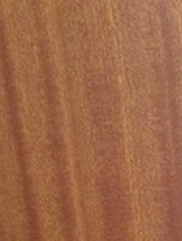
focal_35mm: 112
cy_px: 148
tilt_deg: -20.8
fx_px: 782
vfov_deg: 17.5
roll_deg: +5.6
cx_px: 218
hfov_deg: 12.9
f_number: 2.2
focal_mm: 4.15
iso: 320
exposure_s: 1/17
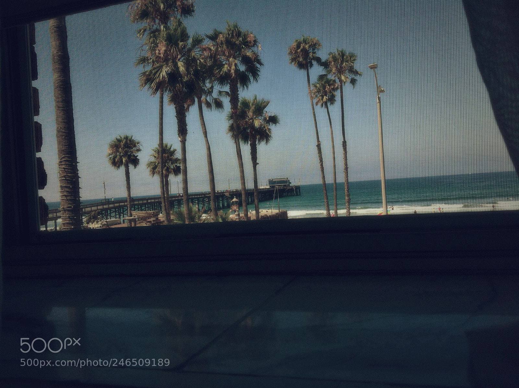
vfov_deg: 40.6
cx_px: 260
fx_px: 524
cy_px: 194
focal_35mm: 35
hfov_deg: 52.7
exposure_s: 1/1257
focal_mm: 3.85
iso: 80
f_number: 2.8
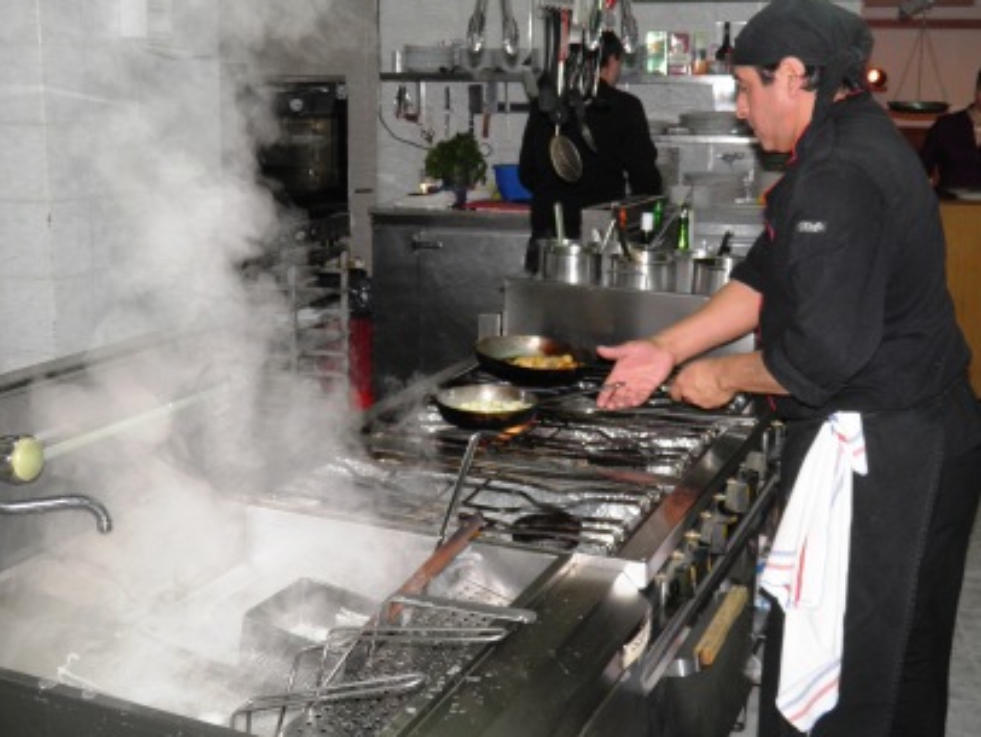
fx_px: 1219
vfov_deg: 33.6
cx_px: 481
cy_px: 333
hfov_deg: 43.8
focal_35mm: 43
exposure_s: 1/60
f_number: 3.2
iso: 100
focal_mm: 7.1
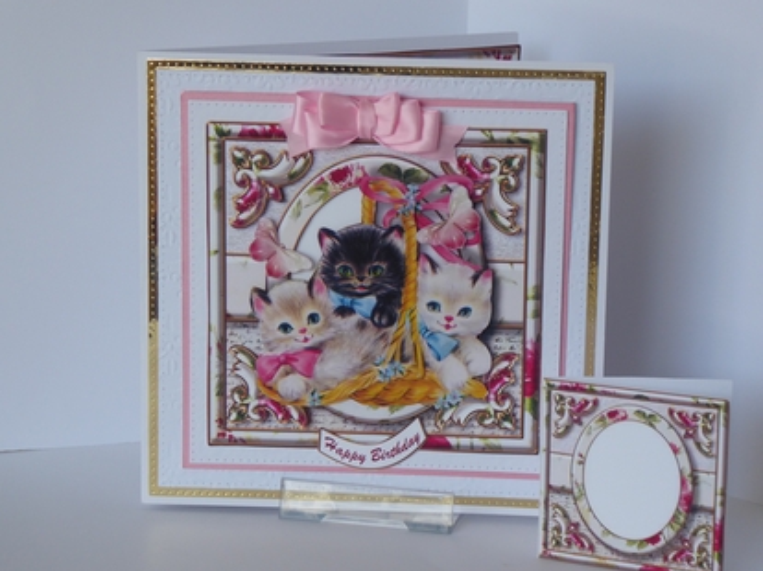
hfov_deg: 19.8
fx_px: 2181
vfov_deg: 14.9
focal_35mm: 99
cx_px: 407
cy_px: 281
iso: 125
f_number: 4.8
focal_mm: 15
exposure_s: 1/60
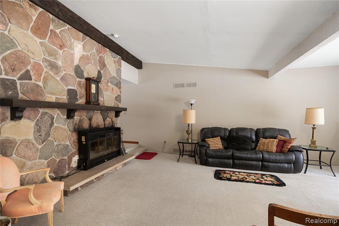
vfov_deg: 70.5
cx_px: 170
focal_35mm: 17
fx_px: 160
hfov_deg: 93.3
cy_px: 113
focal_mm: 17
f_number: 9
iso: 320
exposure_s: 1/1.67
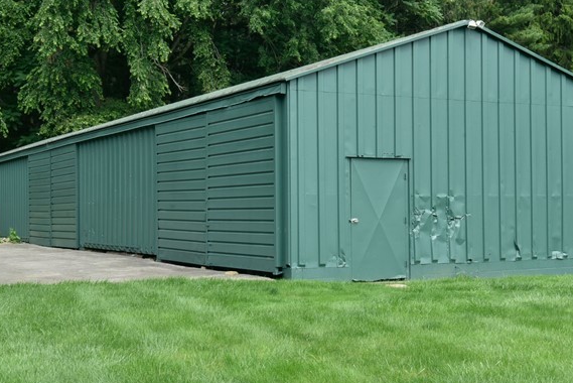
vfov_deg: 22.3
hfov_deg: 32.9
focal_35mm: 61
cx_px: 280
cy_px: 214
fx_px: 971
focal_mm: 32
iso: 200
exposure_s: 1/30
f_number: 22
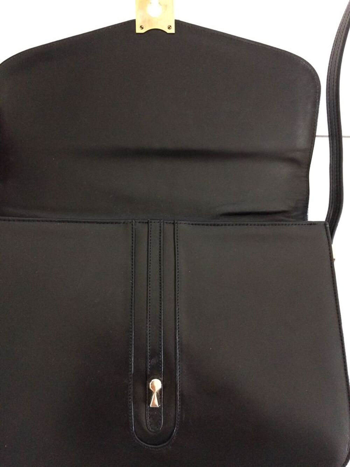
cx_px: 175
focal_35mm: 29
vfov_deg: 61.7
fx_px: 391
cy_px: 234
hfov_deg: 48.2
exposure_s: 1/17
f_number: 2.2
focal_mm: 4.15
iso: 400
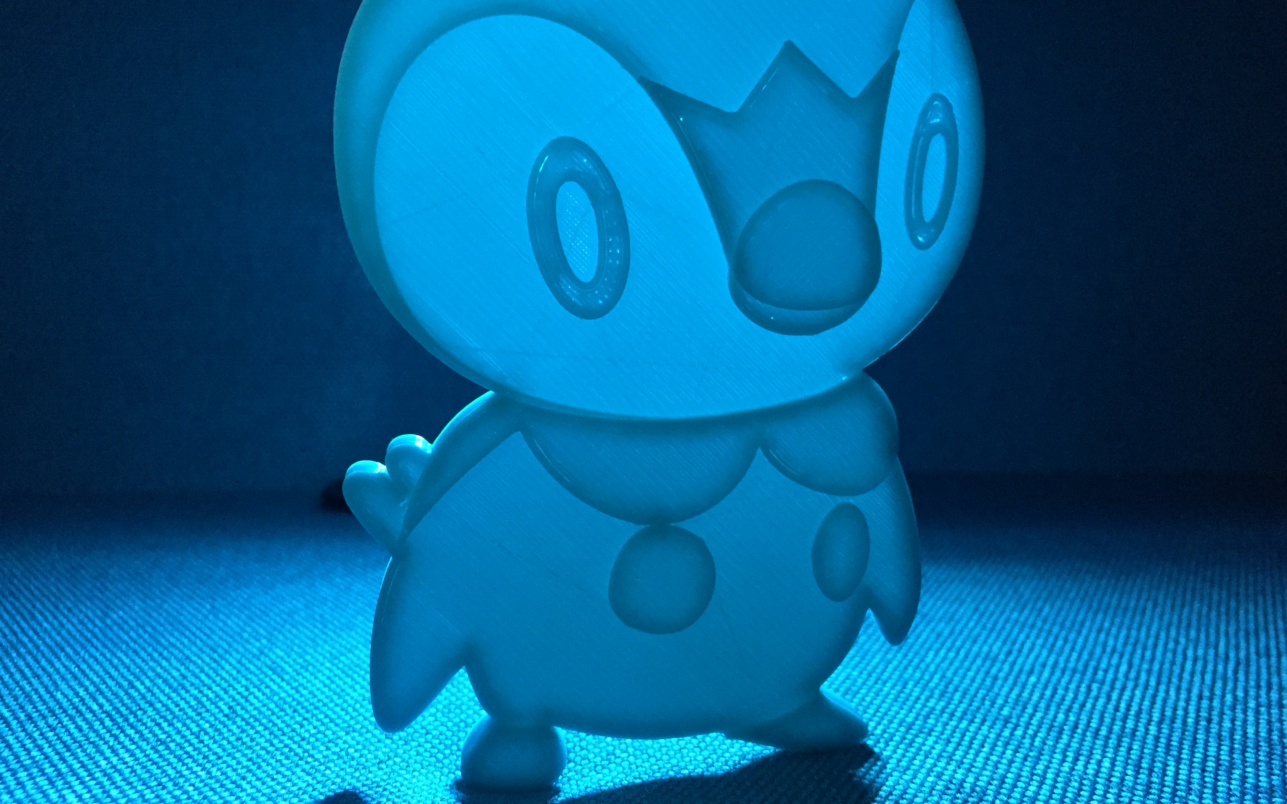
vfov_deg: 40.5
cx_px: 641
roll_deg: -0.4
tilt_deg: -4.4
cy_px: 335
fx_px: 1087
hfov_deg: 61.2
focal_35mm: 31
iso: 250
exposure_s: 1/30
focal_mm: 4.15
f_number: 2.2
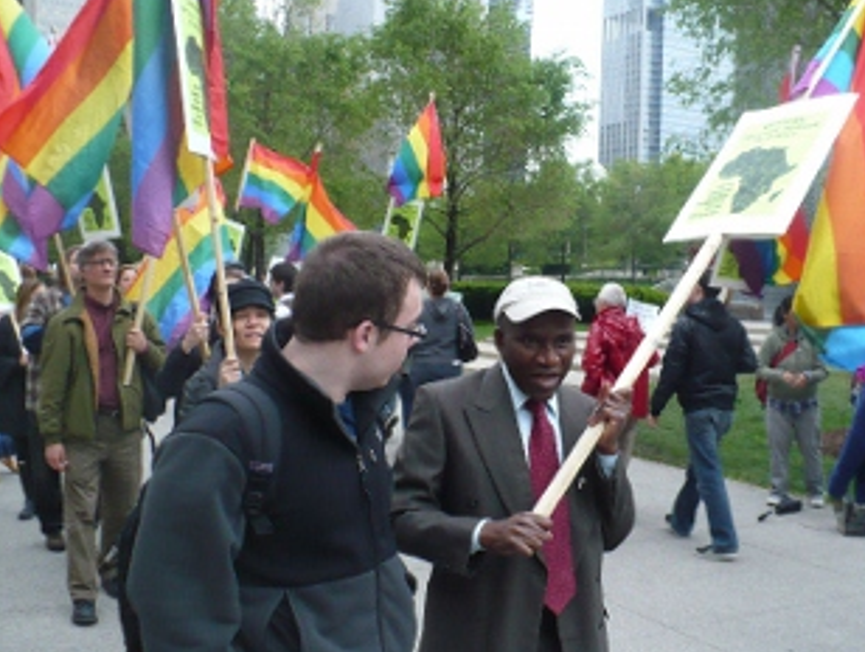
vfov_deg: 34.4
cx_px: 466
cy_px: 319
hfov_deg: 44.7
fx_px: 1051
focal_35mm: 42
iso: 200
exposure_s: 1/80
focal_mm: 6.1
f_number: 2.8
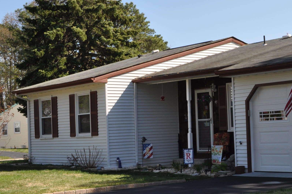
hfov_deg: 26.8
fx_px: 591
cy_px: 109
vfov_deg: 18.6
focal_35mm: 73
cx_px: 263
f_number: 10
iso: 200
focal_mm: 26
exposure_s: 1/200
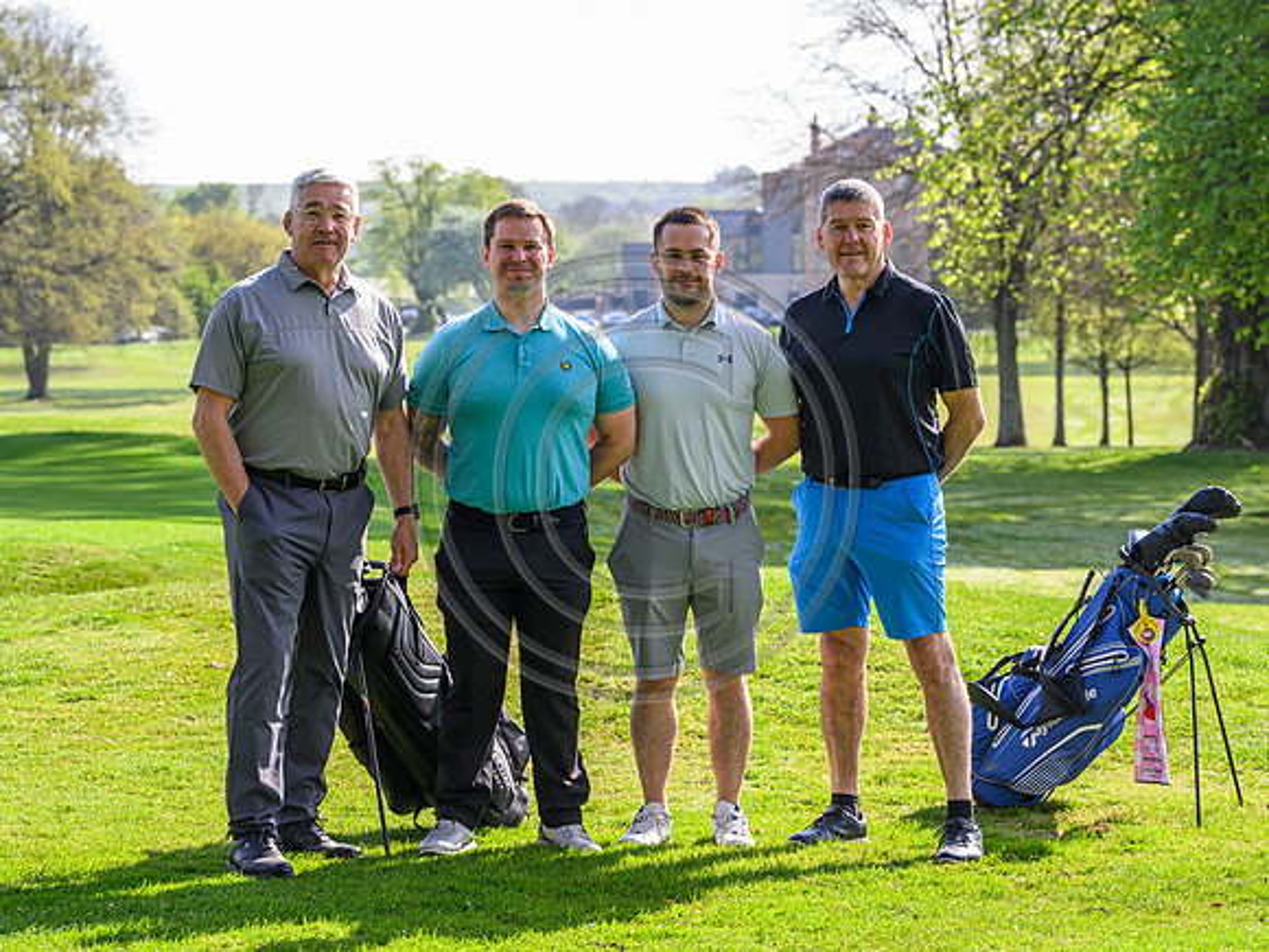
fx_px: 3712
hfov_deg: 19.4
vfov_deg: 14.6
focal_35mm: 101
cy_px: 477
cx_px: 716
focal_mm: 92
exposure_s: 1/640
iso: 500
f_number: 5.6
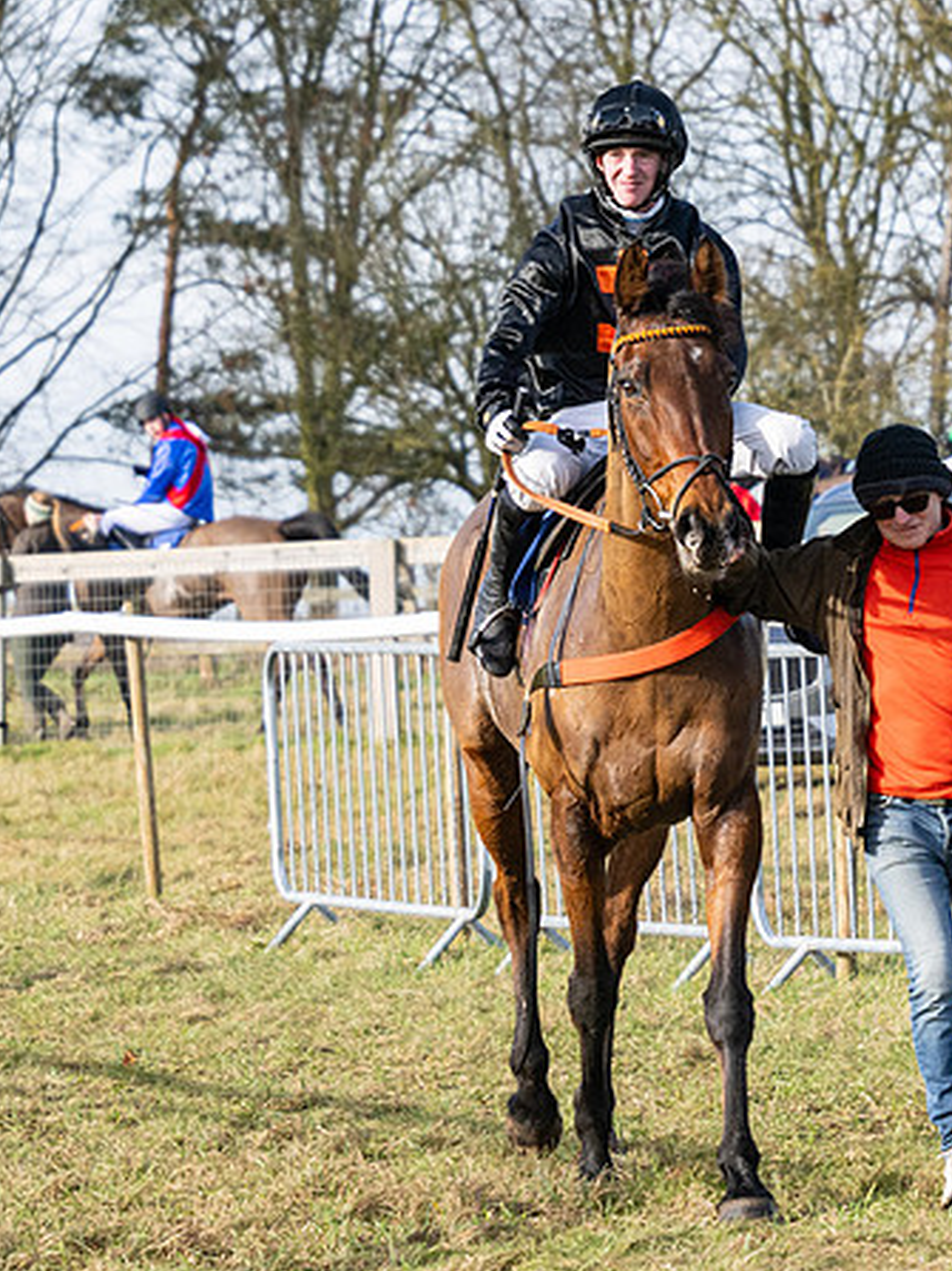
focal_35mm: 236
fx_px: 8658
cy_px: 529
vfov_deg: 8.4
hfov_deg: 6.3
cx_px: 633
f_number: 4
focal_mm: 89
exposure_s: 1/2500
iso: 400
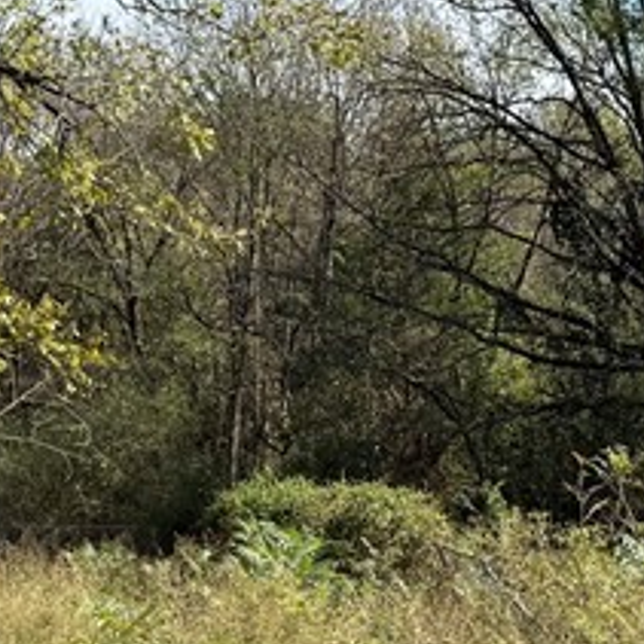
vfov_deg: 16.9
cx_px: 345
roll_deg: +0.0
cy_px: 385
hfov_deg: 16.9
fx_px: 2168
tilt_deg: -1.0
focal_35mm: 103
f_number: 1.78
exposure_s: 1/2801
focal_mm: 6.76
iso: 80
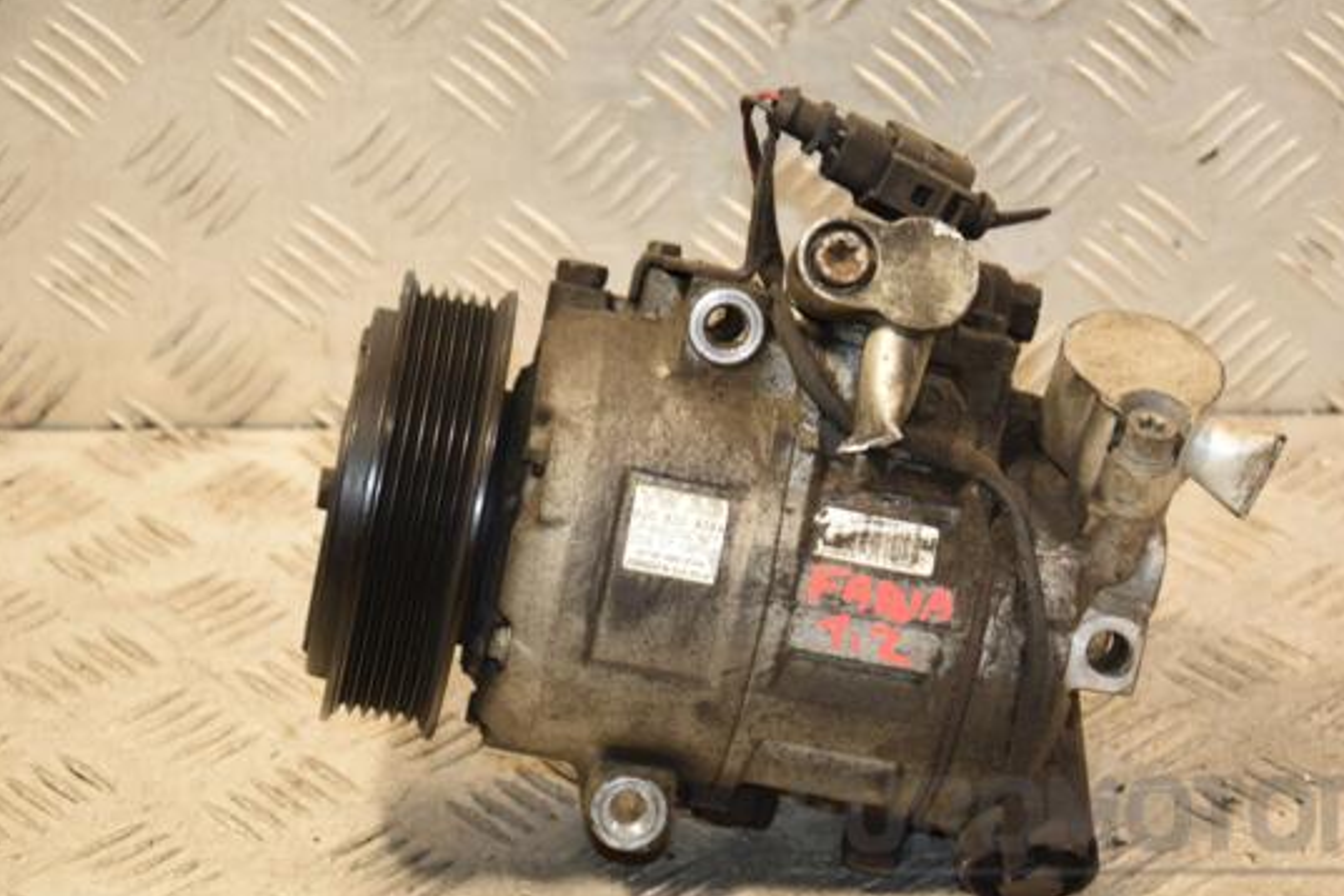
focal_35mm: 104
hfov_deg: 19.6
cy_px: 481
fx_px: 3882
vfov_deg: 13.2
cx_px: 741
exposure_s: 1/100
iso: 800
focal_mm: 62
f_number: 5.3
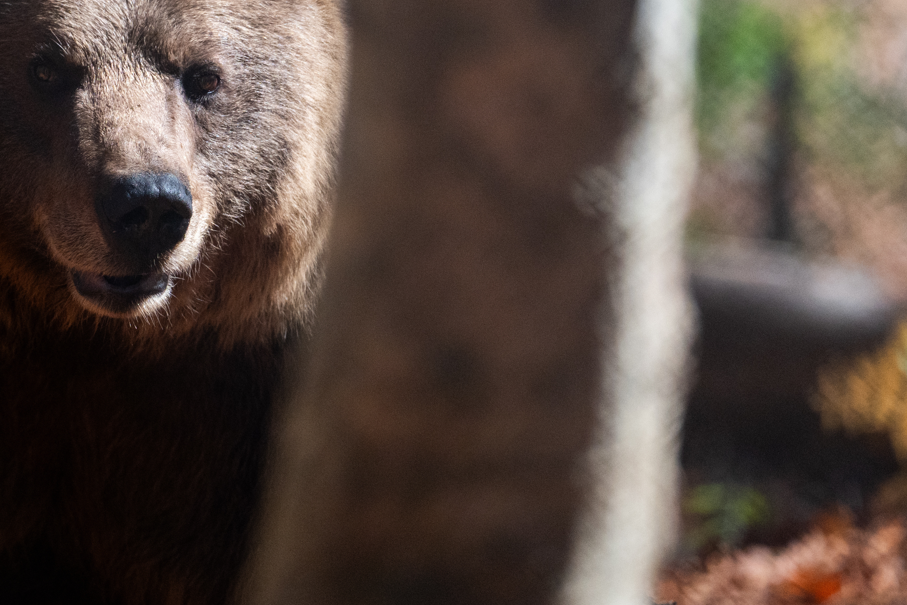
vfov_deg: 2.7
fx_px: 12872
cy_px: 107
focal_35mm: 511
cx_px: 116
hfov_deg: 4.0
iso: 2000
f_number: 5.6
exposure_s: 1/4000
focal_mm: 270
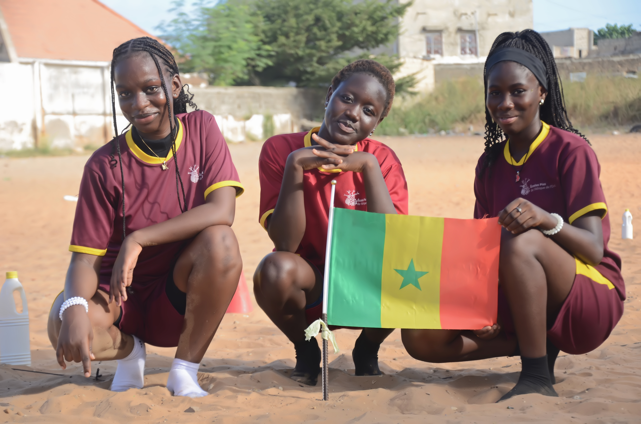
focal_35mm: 105
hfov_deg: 19.5
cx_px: 320
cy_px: 212
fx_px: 1866
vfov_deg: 13.0
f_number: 5.6
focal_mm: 70
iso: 100
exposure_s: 1/125
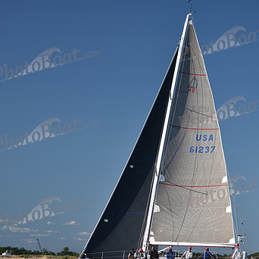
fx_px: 855
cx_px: 139
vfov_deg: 17.2
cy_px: 162
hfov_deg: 17.2
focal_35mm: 101
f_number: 2.8
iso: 250
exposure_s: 1/3200
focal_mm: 70
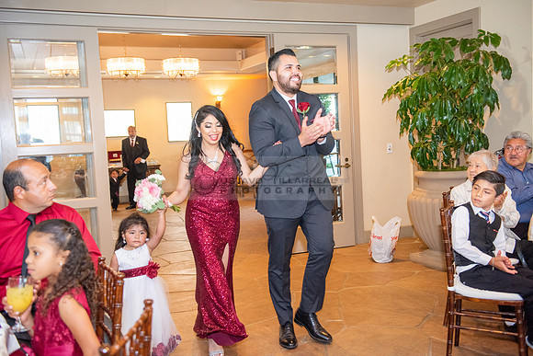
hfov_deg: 50.7
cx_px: 266
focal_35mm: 38
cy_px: 178
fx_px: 563
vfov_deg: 35.1
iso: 1600
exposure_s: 1/125
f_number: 3.5
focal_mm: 38
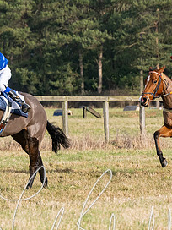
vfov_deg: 4.4
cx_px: 57
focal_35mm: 446
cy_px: 120
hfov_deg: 3.3
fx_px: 2955
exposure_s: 1/2500
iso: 400
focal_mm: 125
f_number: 5
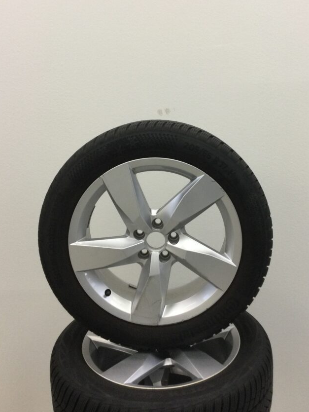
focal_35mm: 38
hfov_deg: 37.7
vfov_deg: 48.7
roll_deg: +3.7
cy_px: 170
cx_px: 175
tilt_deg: -10.9
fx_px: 452
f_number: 2.4
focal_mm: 3.3
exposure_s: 1/33
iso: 100
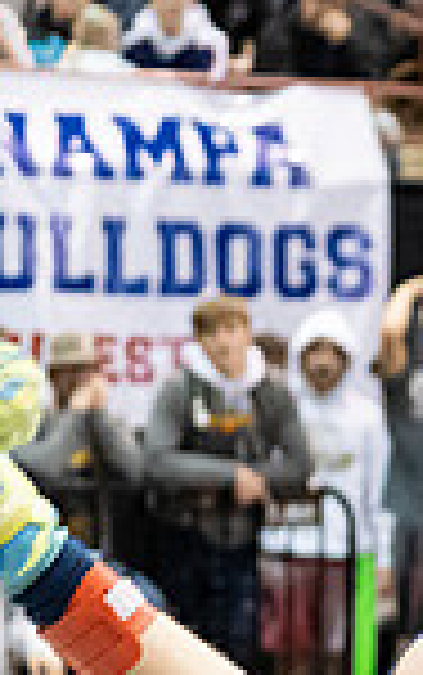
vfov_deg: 7.4
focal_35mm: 283
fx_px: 5210
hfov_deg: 4.5
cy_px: 776
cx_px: 1017
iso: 12800
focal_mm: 72
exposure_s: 1/500
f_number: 4
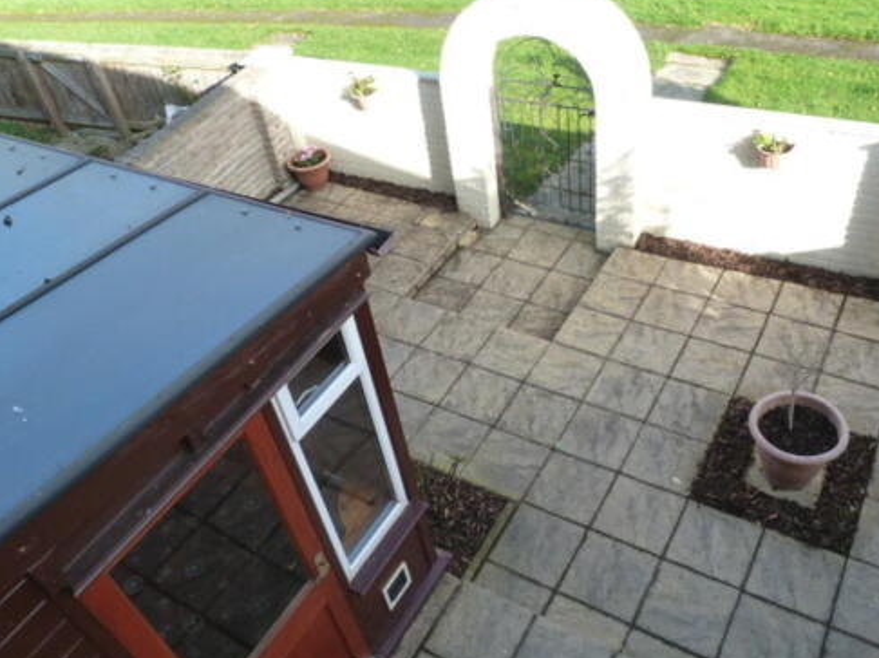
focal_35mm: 30
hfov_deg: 59.9
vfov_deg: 46.8
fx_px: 761
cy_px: 339
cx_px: 468
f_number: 4
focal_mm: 4.5
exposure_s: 1/125
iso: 125
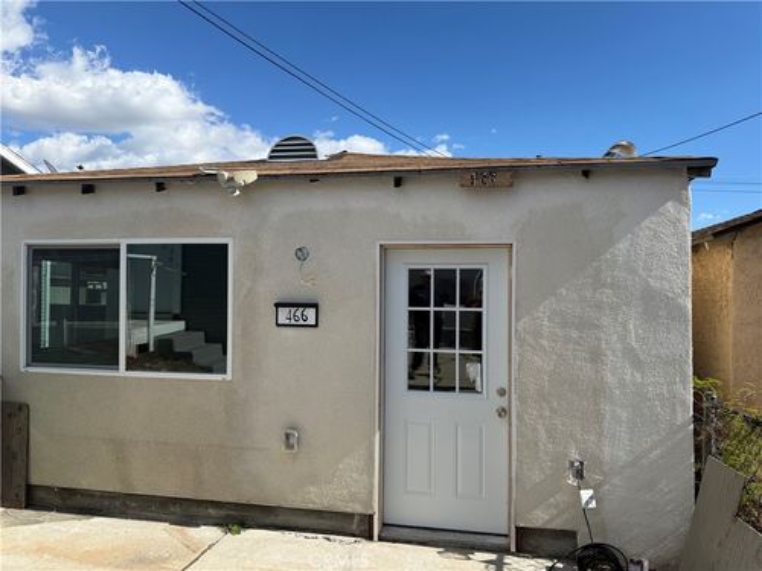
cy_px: 286
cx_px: 381
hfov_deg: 71.6
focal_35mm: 24
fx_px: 528
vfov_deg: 56.8
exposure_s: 1/5319
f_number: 1.78
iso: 80
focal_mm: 6.76
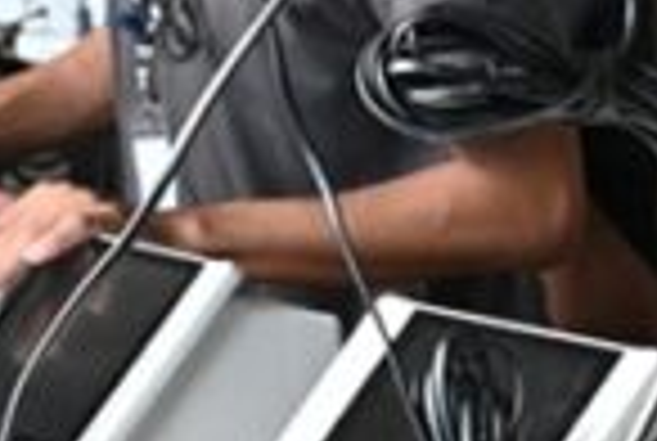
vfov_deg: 4.8
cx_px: 1458
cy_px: 1060
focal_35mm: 280
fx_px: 5120
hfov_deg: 7.0
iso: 3200
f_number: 8
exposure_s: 1/160
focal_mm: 40
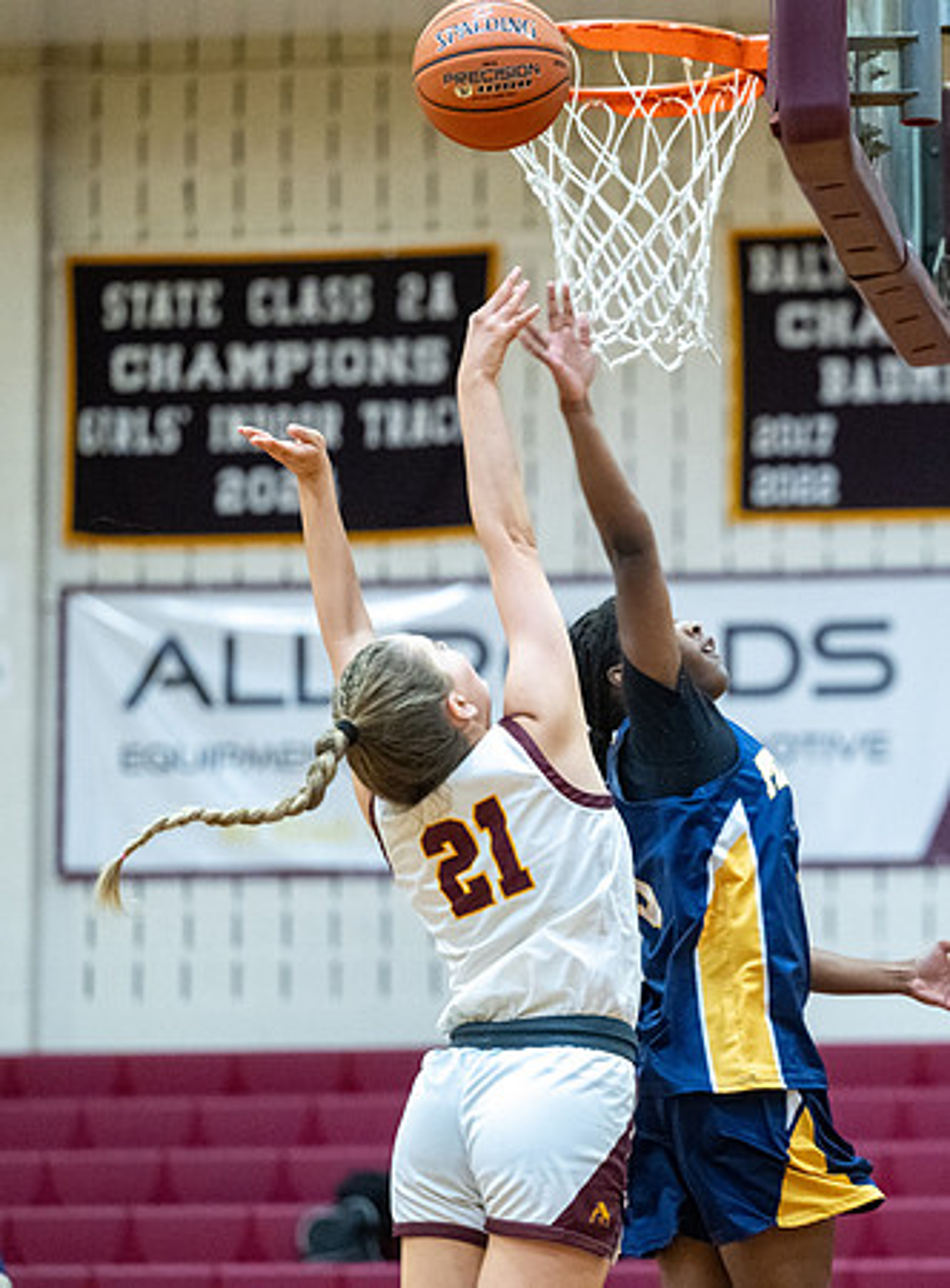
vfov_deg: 11.9
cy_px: 644
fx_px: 6167
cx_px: 766
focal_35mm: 167
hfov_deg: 8.8
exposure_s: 1/800
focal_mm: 115
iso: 8000
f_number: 2.8
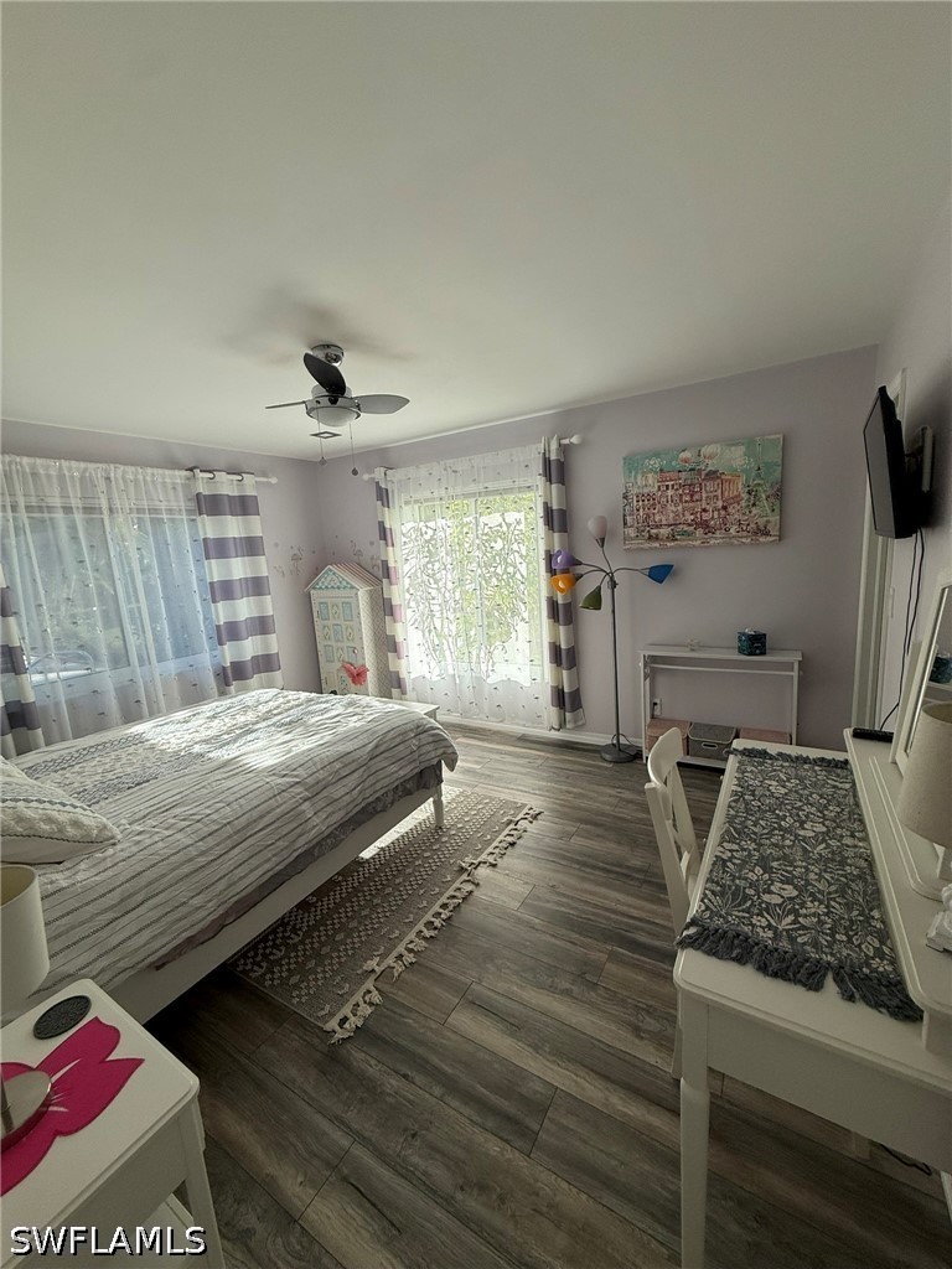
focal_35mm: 14
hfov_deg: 85.7
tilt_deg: -9.4
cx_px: 476
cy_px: 634
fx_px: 513
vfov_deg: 102.1
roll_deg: +3.3
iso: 64
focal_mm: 2.22
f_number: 2.2
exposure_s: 1/259
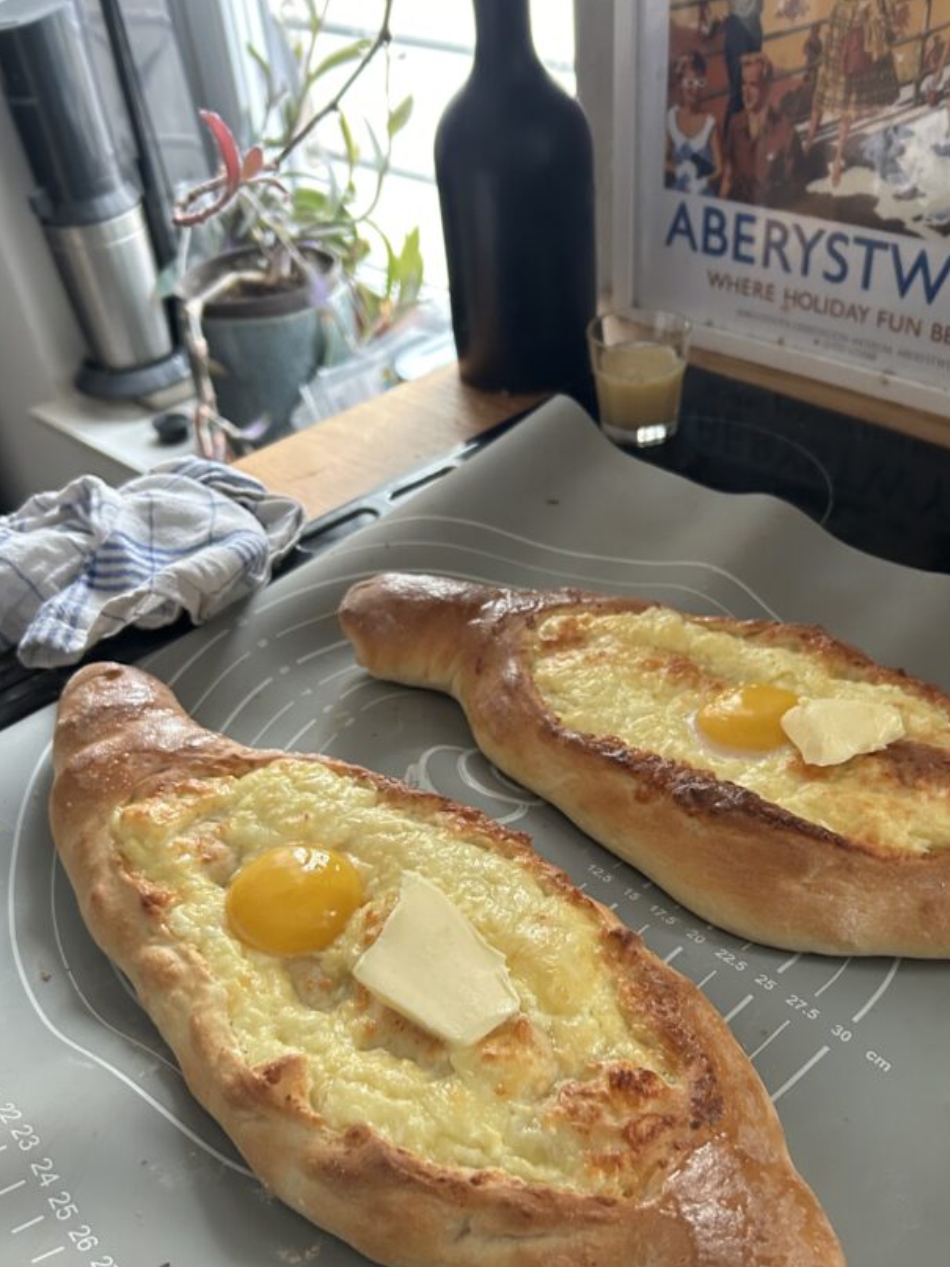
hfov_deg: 42.9
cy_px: 793
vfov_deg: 54.7
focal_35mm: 33
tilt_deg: -40.9
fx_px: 1208
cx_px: 534
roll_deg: +4.2
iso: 320
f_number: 1.5
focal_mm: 5.7
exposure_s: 1/60
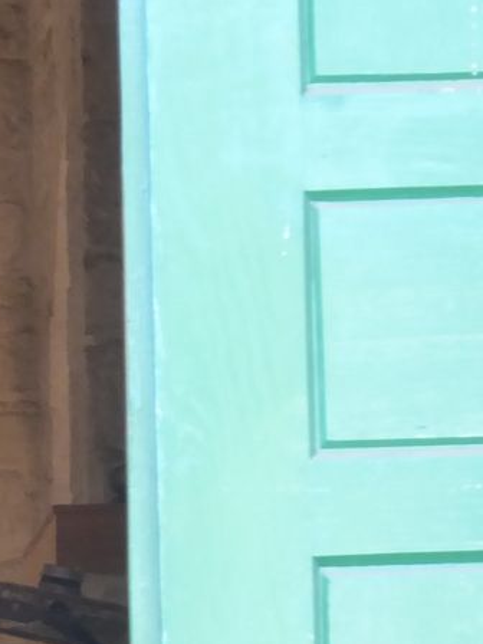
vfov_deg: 4.4
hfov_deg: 3.3
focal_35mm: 454
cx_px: -150
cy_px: 779
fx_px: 8446
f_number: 5.1
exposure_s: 1/15
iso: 400
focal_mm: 20.6
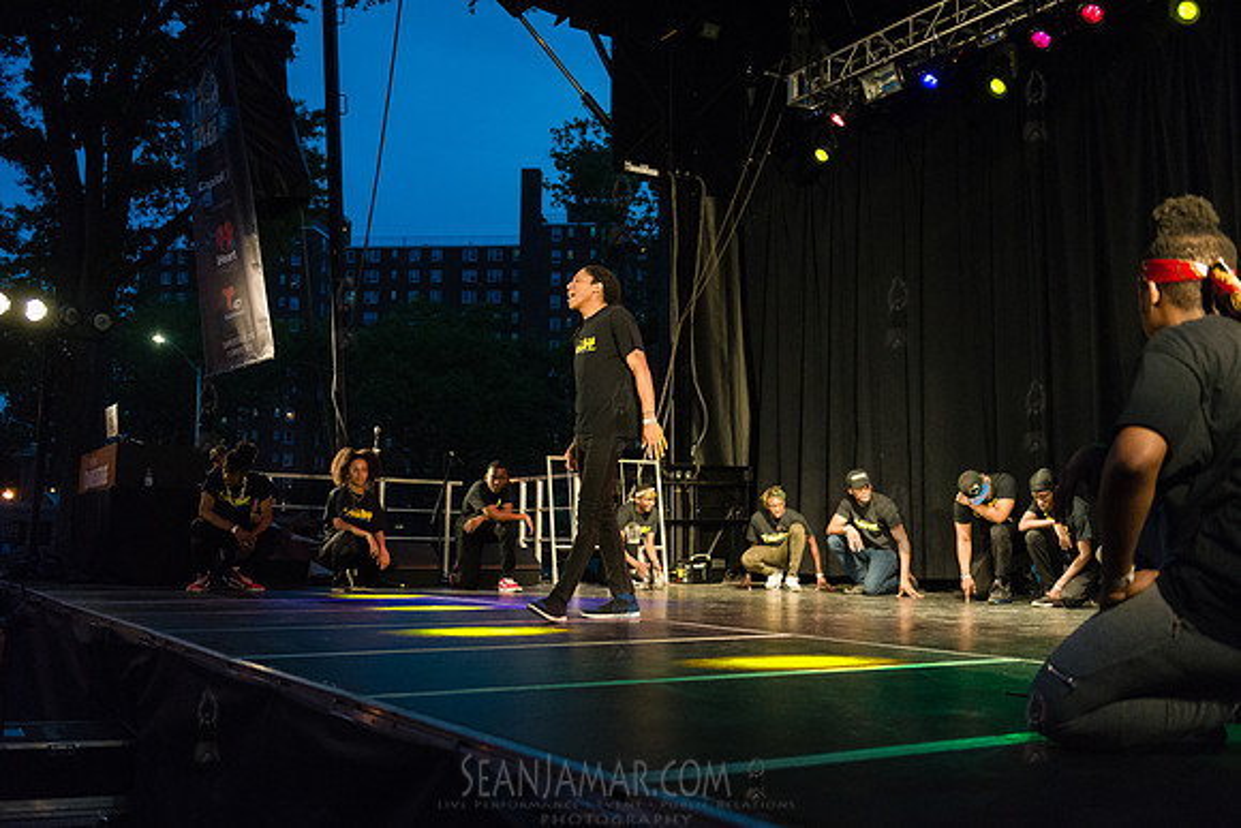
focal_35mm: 35
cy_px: 414
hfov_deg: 54.4
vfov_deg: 37.9
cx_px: 620
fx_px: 1207
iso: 4000
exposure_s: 1/1000
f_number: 2.8
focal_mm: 35
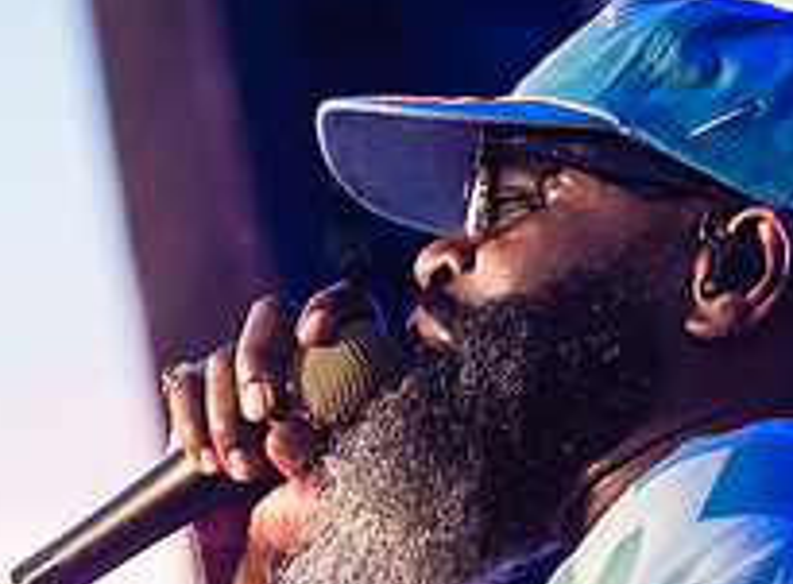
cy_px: 421
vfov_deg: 3.2
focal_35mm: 459
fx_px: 10448
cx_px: 439
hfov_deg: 4.3
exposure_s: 1/400
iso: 5000
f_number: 4
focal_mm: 120
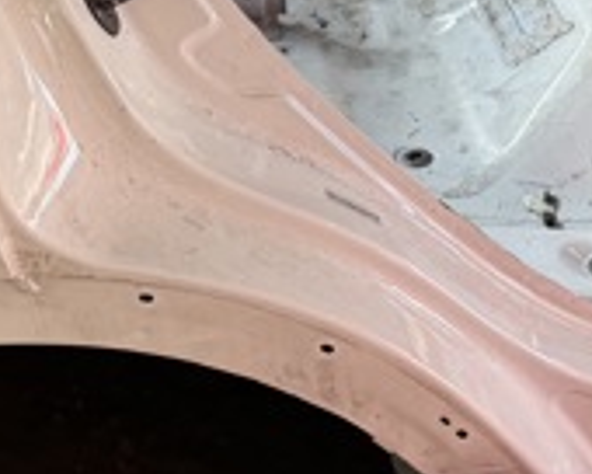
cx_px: 45
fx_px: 1542
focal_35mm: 88
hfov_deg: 21.2
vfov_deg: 17.2
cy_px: 56
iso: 200
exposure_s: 1/93
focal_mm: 6.76
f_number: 1.78
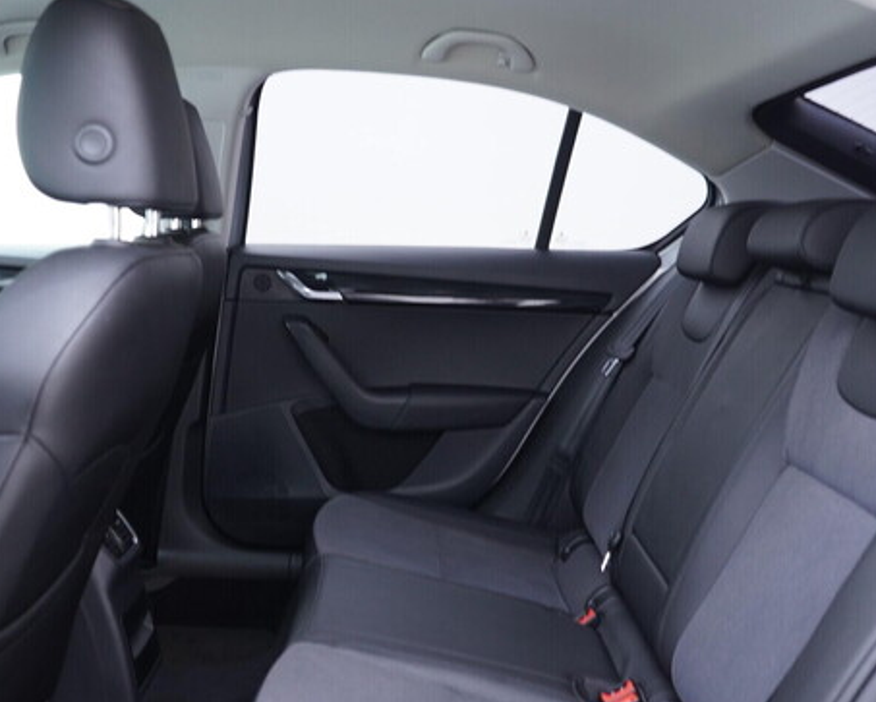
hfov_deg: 44.7
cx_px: 396
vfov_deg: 36.5
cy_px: 351
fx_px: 1064
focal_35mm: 41
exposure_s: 1/40
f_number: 2.8
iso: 500
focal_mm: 24
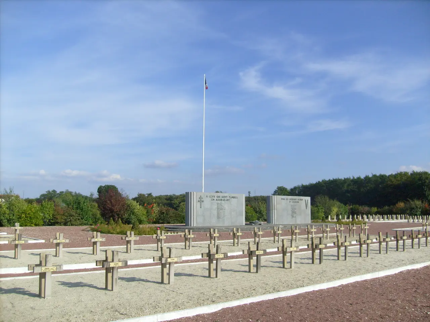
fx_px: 435
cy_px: 161
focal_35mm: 35
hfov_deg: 52.6
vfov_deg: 40.7
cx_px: 215
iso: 80
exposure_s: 1/350
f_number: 7.1
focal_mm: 5.8
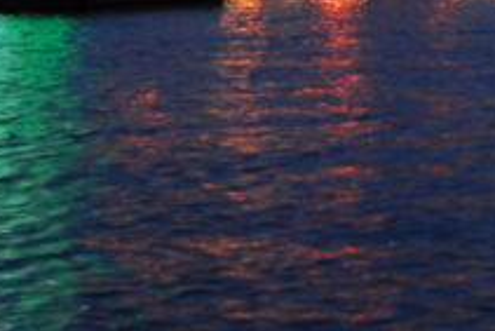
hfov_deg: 11.6
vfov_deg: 7.7
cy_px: -177
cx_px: 547
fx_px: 2408
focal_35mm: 175
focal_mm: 24
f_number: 5
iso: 400
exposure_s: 1/5
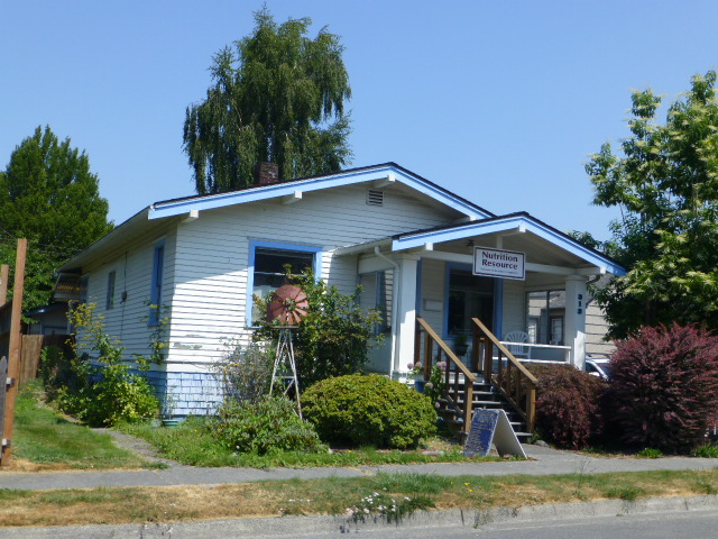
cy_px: 270
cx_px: 359
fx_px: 809
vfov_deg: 36.8
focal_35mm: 39
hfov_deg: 47.9
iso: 100
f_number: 3.9
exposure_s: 1/800
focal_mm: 6.9
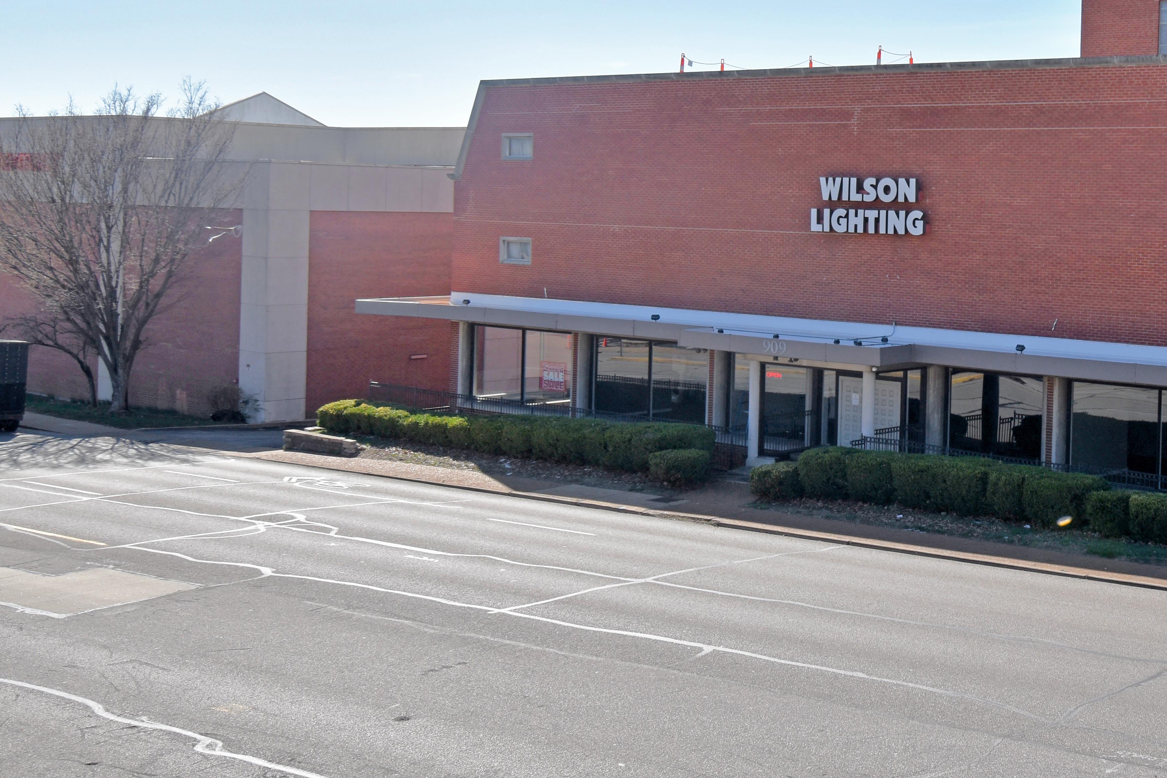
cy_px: 214
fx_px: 1686
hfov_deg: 36.8
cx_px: 944
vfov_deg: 25.7
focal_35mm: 52
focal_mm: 20
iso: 100
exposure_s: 1/250
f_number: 8
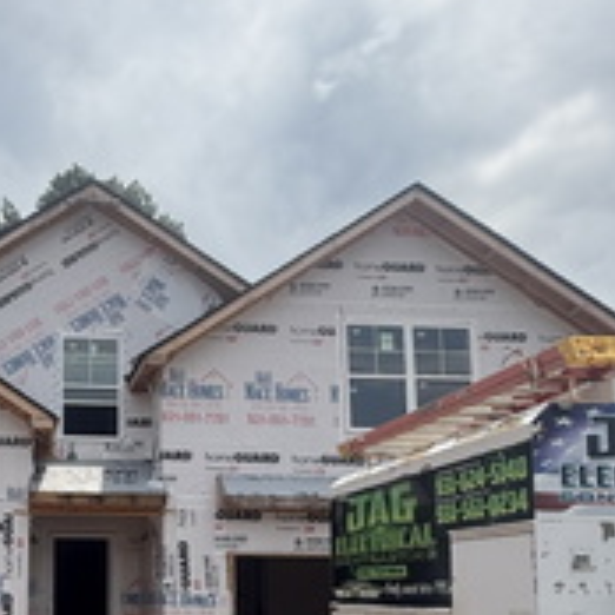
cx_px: 57
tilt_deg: +5.7
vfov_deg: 41.2
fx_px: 764
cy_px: 525
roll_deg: -0.3
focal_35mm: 38
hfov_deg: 40.4
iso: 50
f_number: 2.2
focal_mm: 2.22
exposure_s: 1/3289
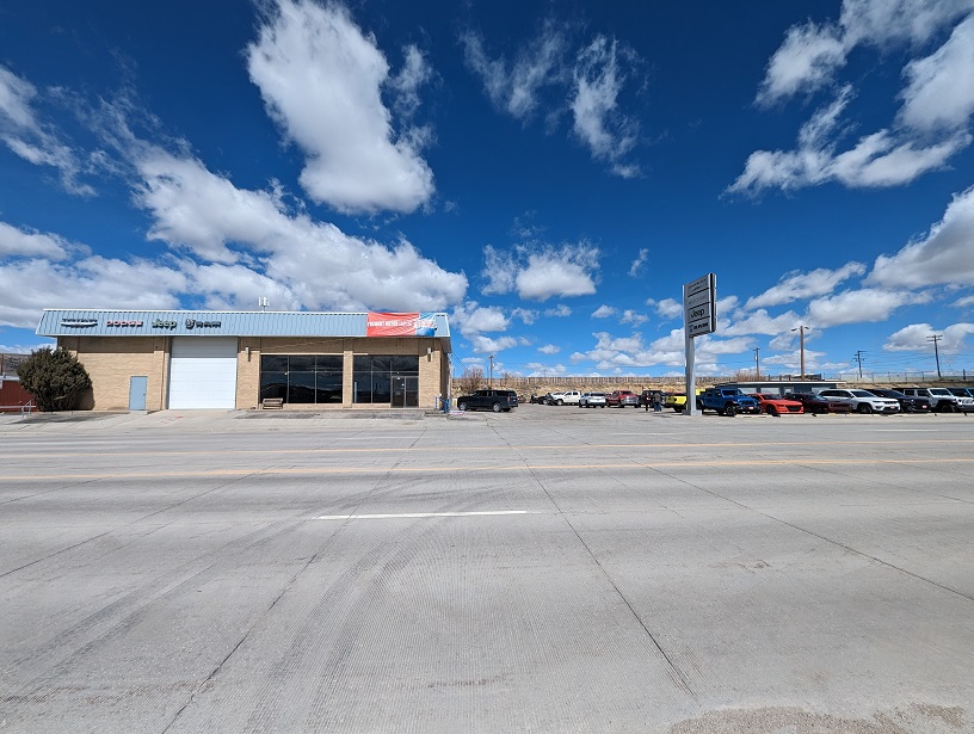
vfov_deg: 90.1
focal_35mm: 13
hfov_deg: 106.1
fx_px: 366
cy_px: 367
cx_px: 487
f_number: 2.2
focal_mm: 1.95
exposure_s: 1/2994
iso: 46
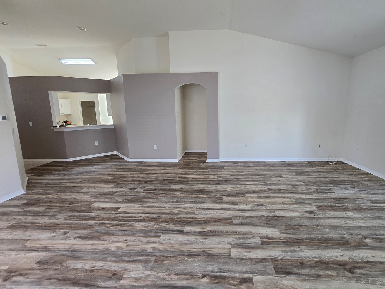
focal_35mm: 15
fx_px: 167
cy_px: 135
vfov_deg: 81.6
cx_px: 211
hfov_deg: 97.9
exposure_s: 1/60
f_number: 2.2
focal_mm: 2.2
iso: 160
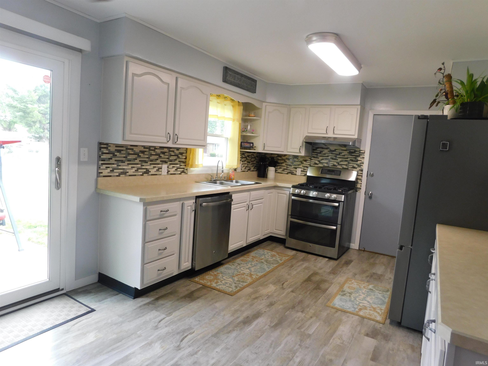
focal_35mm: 23
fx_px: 324
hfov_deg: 73.9
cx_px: 244
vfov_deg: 58.9
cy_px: 183
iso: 140
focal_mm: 4
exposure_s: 1/30
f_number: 3
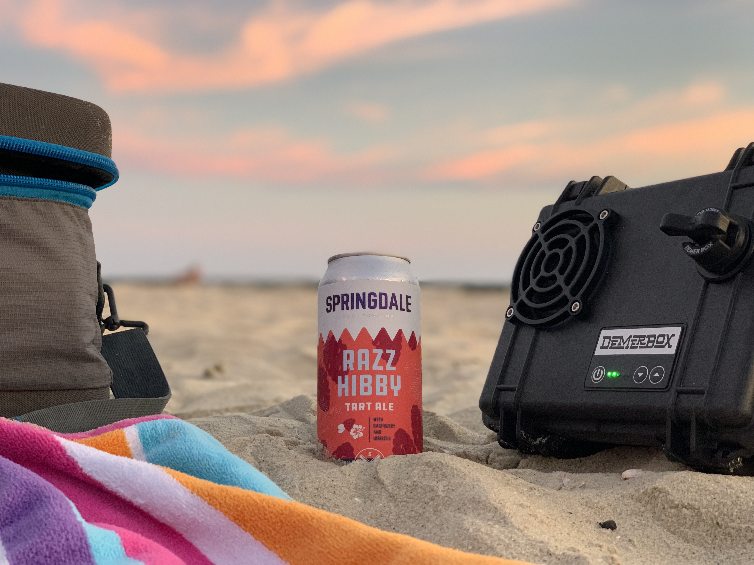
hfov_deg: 36.8
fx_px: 1133
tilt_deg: +0.0
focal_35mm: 52
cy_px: 282
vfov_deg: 28.0
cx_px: 377
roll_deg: -0.5
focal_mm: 6
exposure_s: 1/75
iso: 125
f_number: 2.4
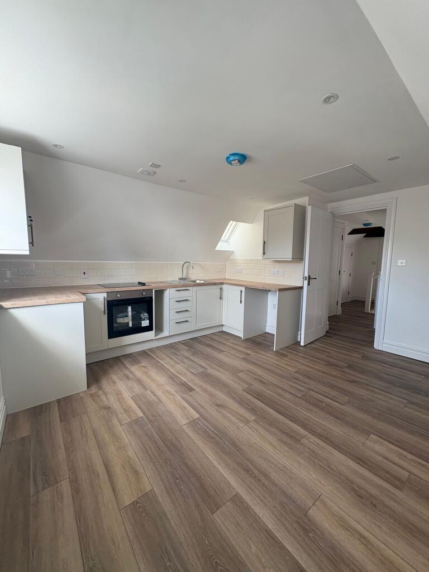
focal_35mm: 14
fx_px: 231
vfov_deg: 102.1
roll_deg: -1.0
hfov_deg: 85.7
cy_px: 286
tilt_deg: -5.4
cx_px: 214
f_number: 2.2
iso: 64
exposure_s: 1/99
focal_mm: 2.22
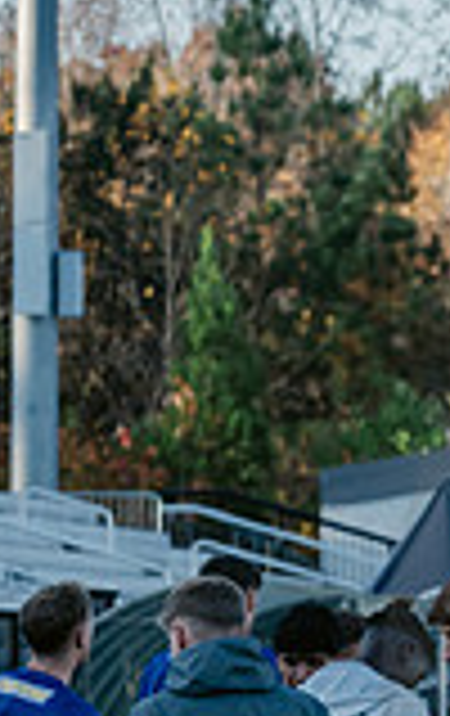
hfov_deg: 2.8
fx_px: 9064
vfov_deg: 4.5
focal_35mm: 464
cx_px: 1179
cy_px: 723
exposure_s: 1/1000
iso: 1250
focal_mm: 125
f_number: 6.3
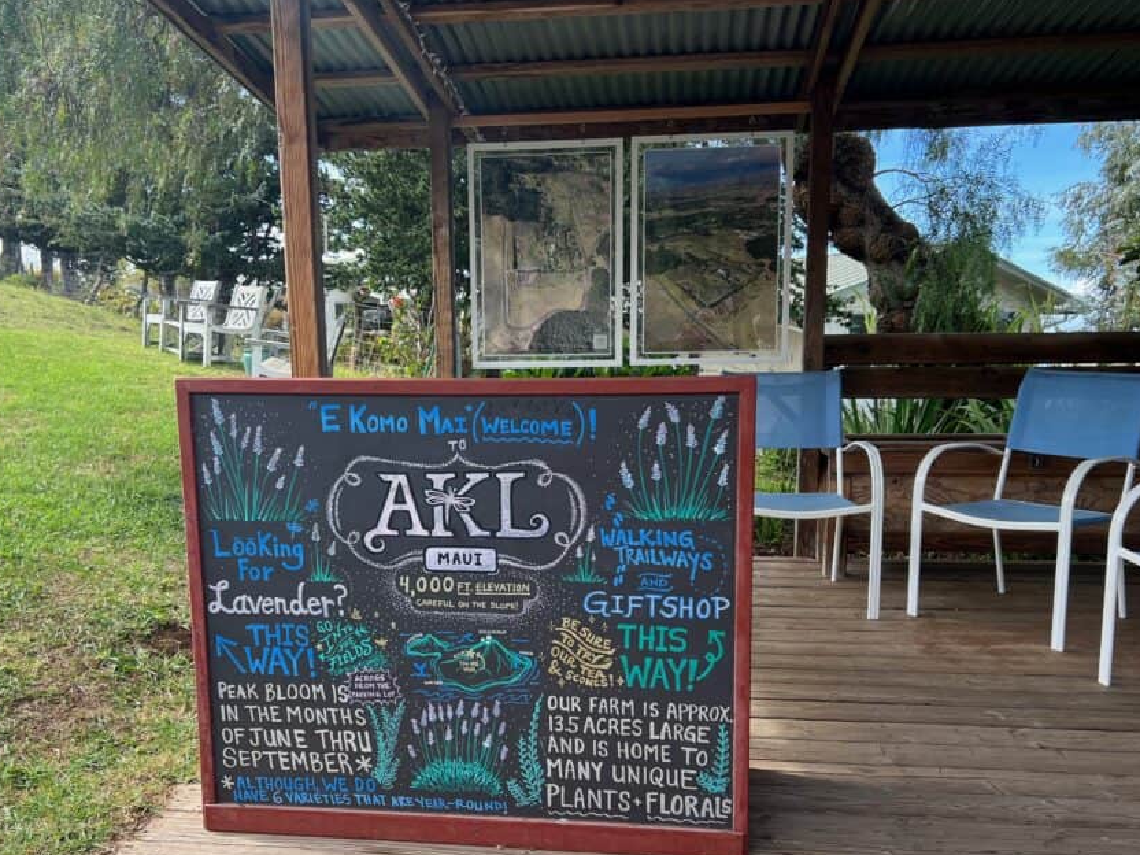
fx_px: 1054
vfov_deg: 44.0
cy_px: 499
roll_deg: +1.4
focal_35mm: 32
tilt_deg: -10.5
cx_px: 530
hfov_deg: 56.8
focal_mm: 5.7
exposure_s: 1/628
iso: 50
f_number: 1.5
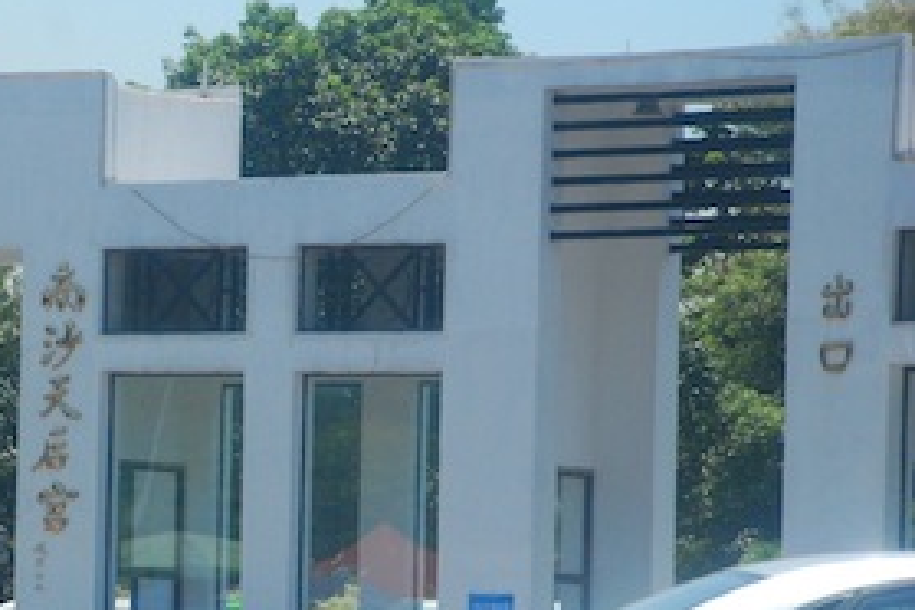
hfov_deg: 6.9
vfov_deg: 4.6
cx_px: 16
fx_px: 7523
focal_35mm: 296
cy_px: 479
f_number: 8
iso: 800
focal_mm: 100
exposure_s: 1/1000
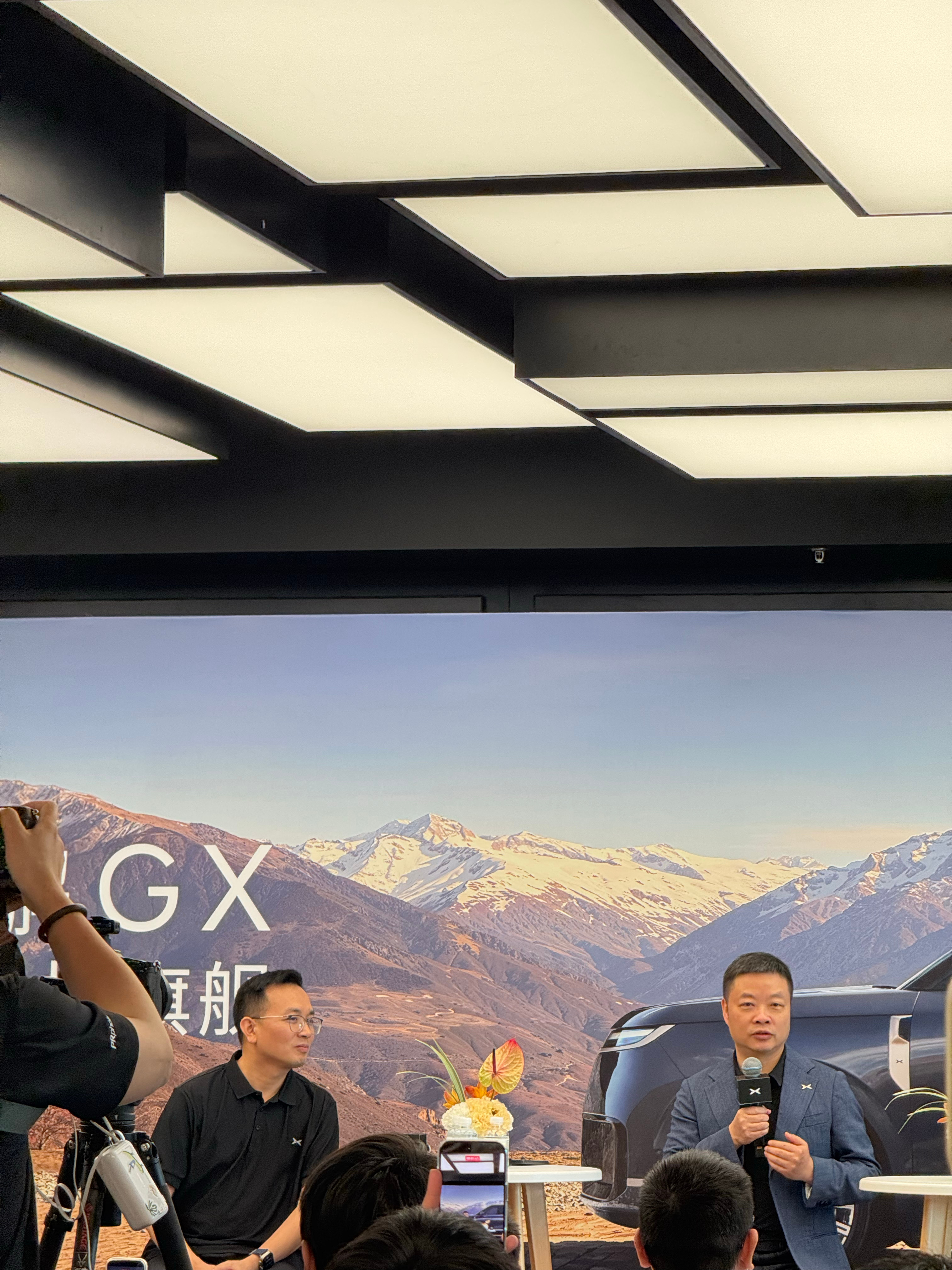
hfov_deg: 12.3
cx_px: 476
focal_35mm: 120
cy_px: 635
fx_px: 4400
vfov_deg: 16.4
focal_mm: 15.66
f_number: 2.8
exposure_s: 1/99
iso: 200
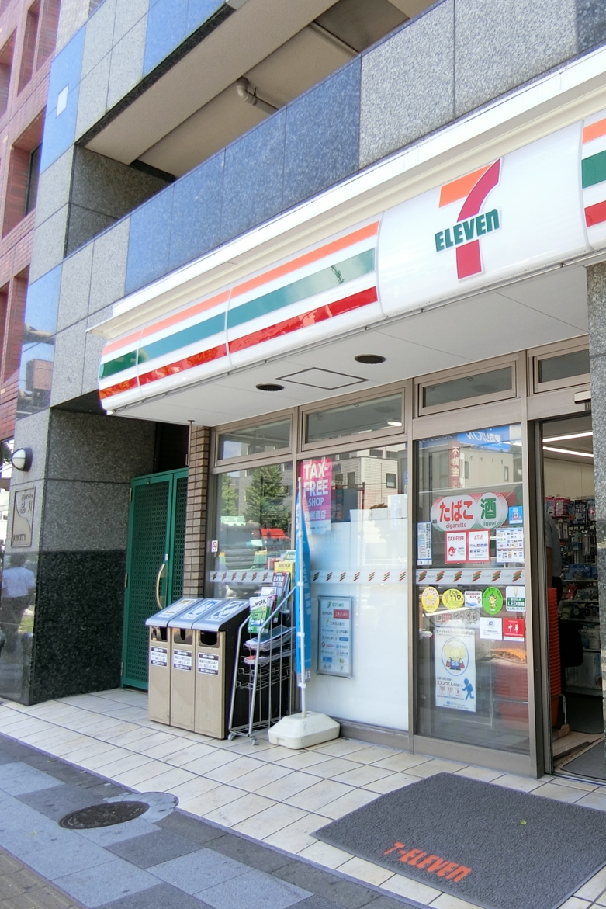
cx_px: 562
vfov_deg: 67.4
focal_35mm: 27
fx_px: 681
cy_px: 454
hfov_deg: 43.2
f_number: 2.7
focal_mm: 4.06
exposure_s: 1/200
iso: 80
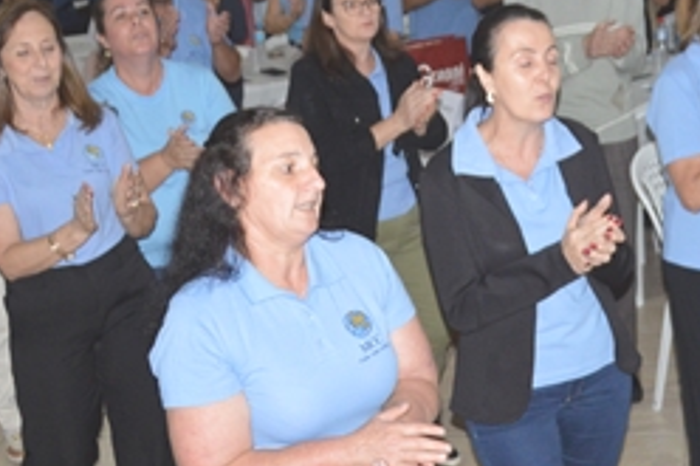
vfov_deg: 10.8
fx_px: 2472
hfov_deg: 16.0
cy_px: 203
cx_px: 559
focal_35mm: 127
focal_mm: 35
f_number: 4.5
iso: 1800
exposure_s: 1/60
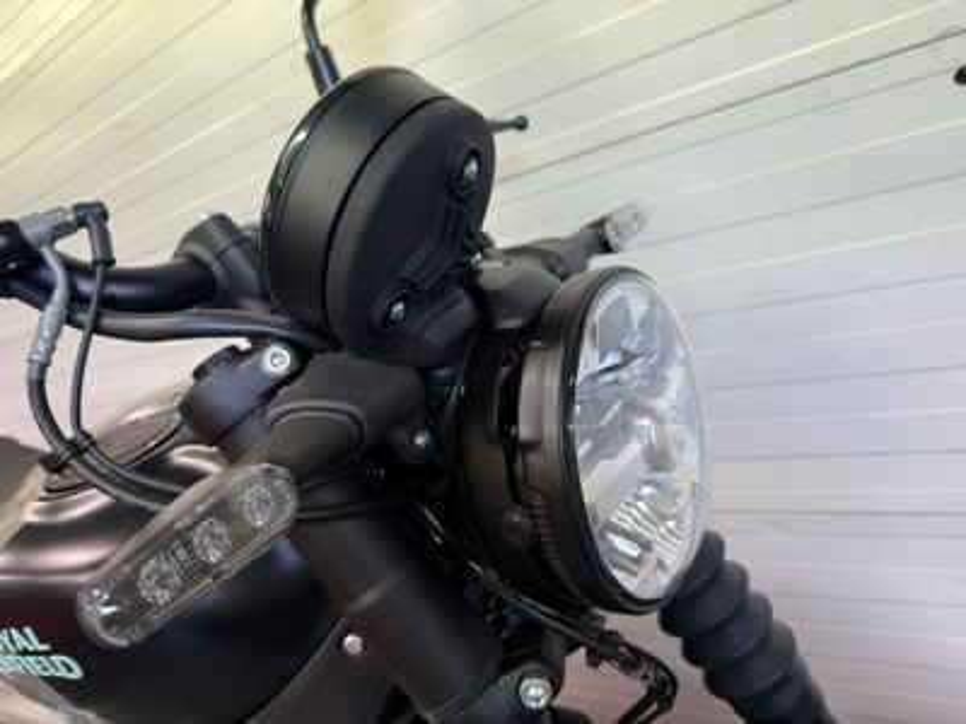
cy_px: 362
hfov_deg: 71.6
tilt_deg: -13.9
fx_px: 670
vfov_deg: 56.8
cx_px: 483
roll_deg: +17.8
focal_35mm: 24
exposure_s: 1/100
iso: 160
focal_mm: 6.76
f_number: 1.78
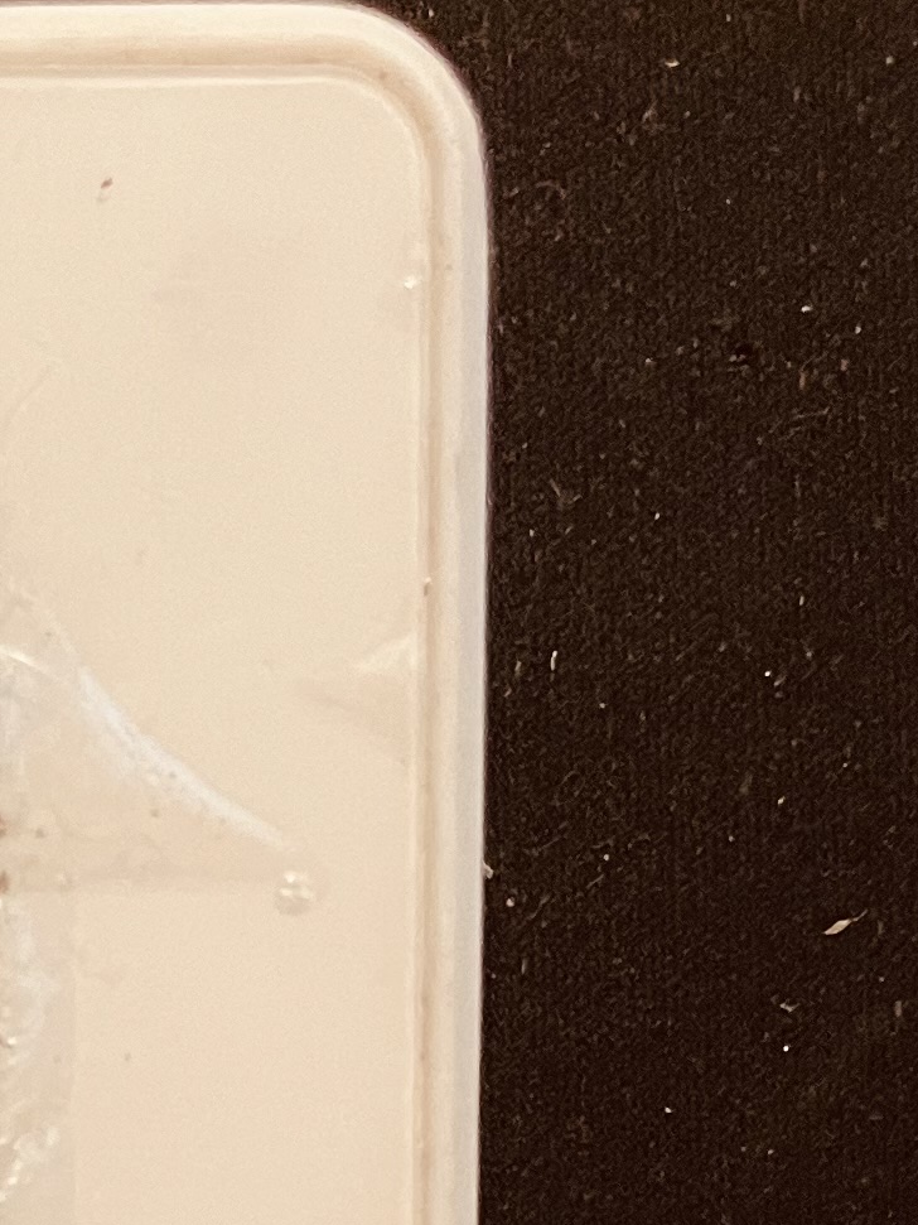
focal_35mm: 108
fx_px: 3820
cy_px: 1955
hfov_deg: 12.4
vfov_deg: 16.3
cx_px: -817
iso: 200
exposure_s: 1/50
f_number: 1.6
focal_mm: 4.2
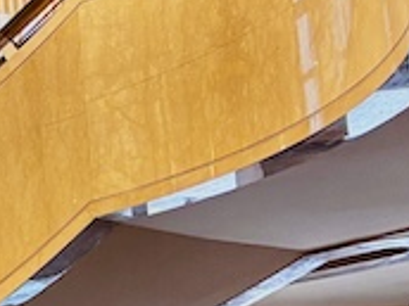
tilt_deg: +10.4
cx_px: -661
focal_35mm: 155
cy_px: 349
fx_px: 1831
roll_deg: +0.0
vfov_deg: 9.5
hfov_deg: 10.4
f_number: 1.6
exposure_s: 1/50
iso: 125
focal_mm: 5.96
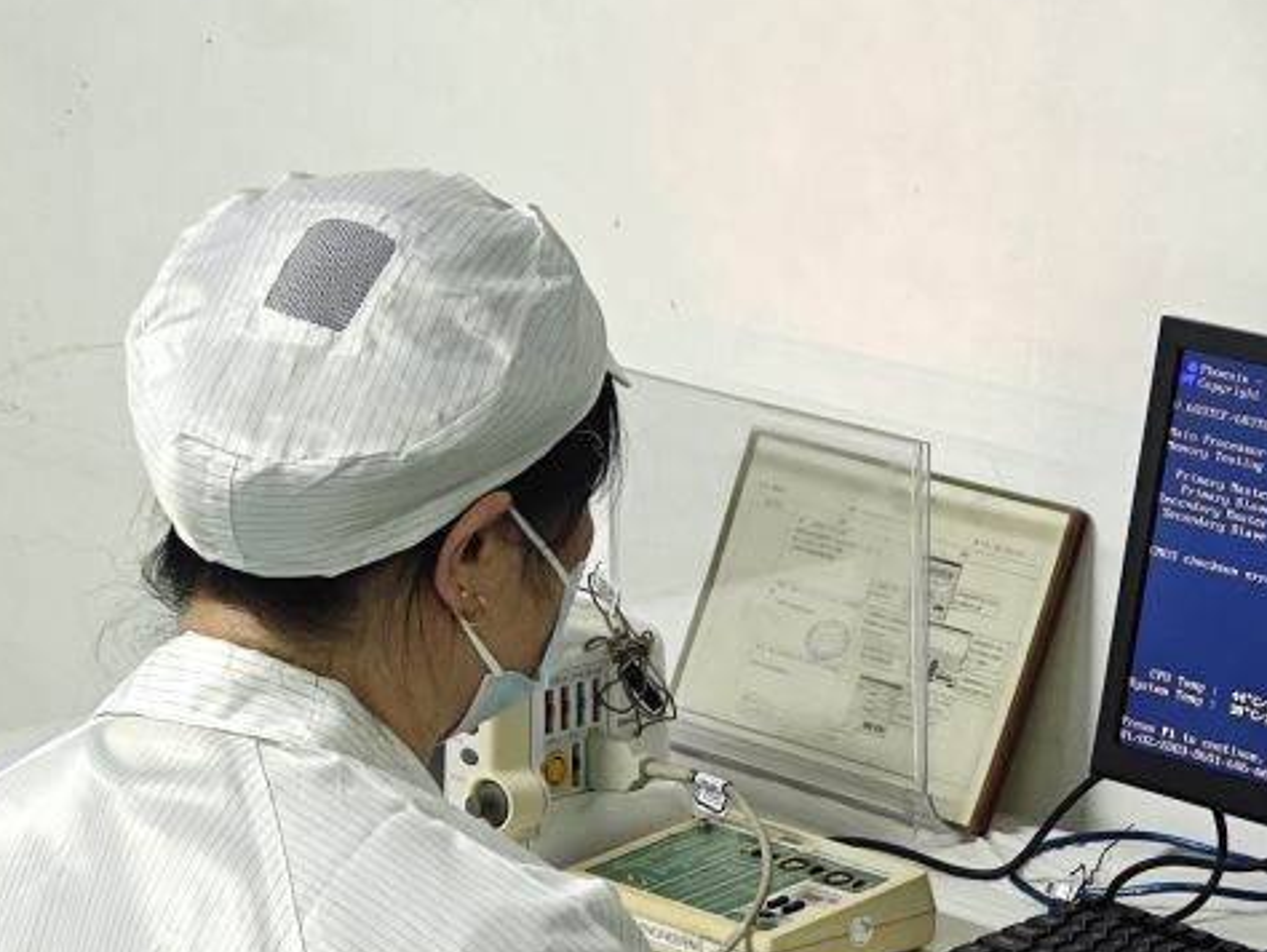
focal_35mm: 143
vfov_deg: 10.3
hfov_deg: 13.6
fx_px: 5237
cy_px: 899
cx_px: 1334
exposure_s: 1/50
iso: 640
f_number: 1.9
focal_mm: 8.7
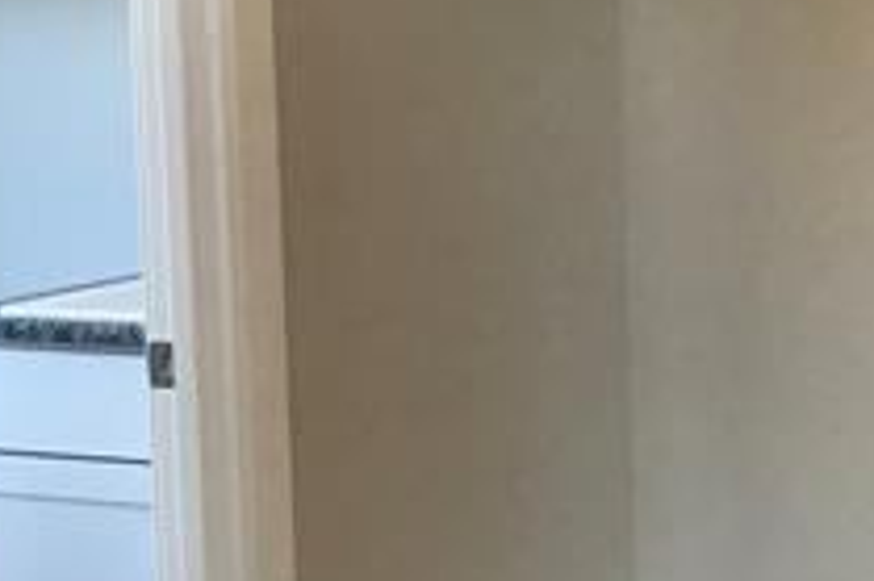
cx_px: 807
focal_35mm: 107
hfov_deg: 18.7
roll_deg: +1.8
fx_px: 2596
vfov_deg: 12.8
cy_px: 201
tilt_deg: -2.8
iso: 40
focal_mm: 3.99
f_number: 1.8
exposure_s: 1/30
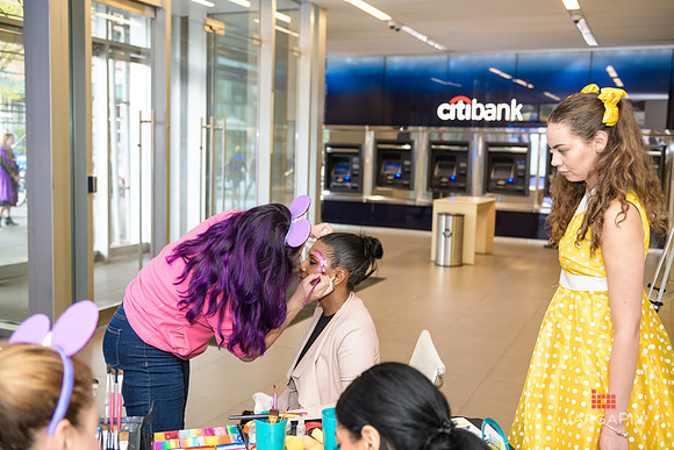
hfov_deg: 50.7
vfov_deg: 35.1
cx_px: 337
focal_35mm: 38
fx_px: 712
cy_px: 225
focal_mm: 38
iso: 800
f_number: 3.2
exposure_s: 1/125
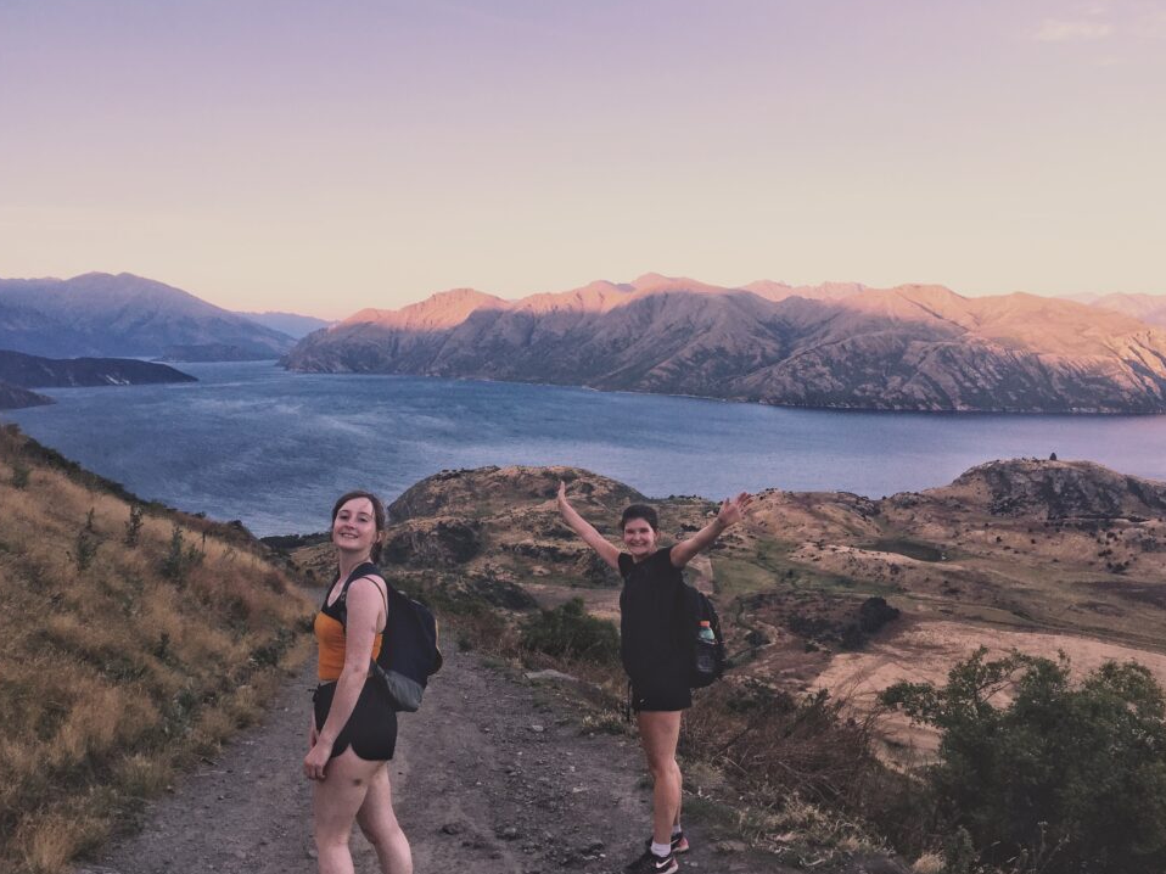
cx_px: 592
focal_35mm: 31
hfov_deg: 58.4
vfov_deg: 45.4
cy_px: 435
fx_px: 1044
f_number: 2.2
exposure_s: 1/356
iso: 32
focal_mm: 4.15
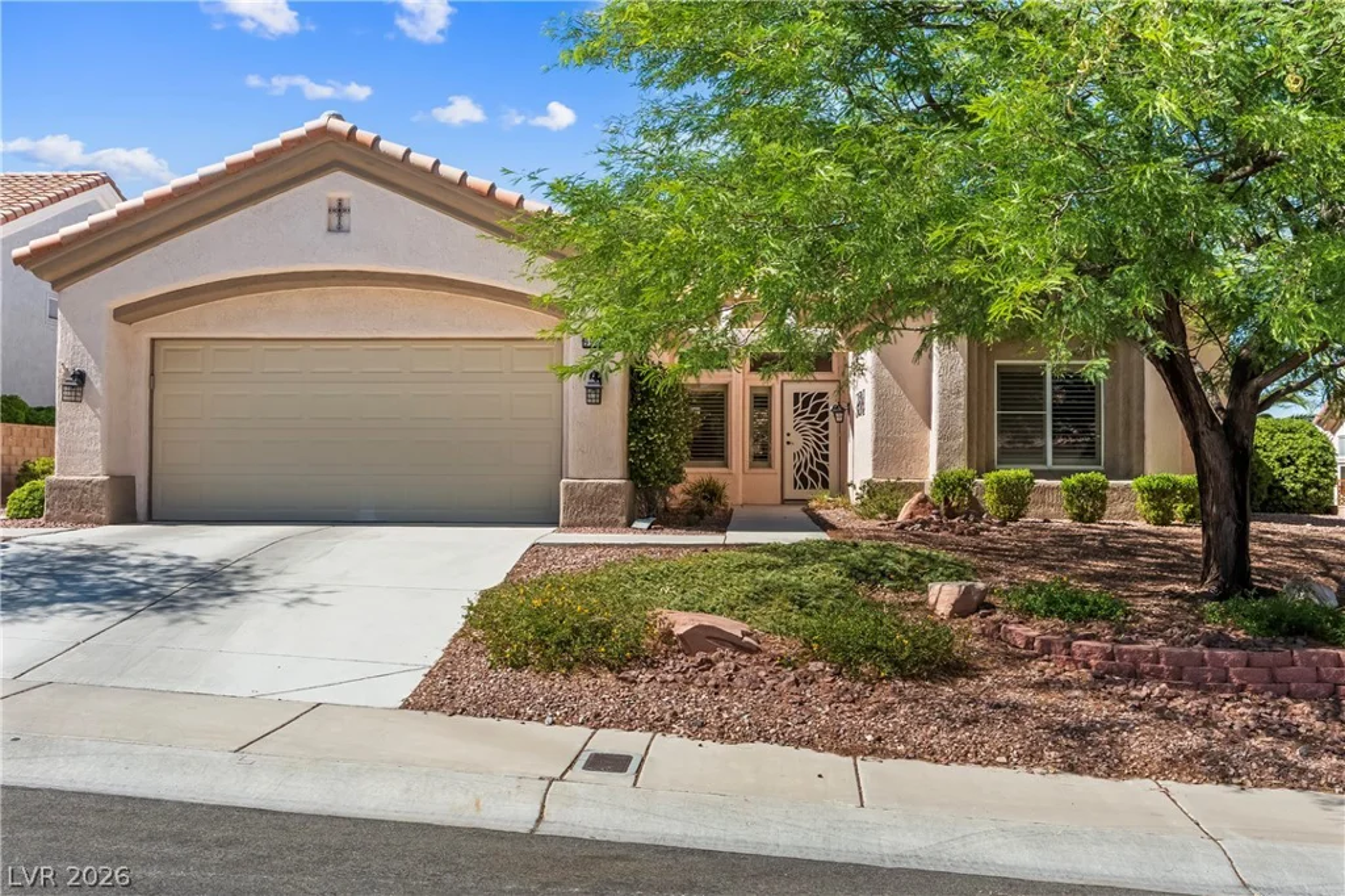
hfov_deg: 55.8
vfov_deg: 38.9
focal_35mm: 34
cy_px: 448
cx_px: 672
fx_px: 1270
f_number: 8
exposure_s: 1/8000
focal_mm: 23
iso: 400
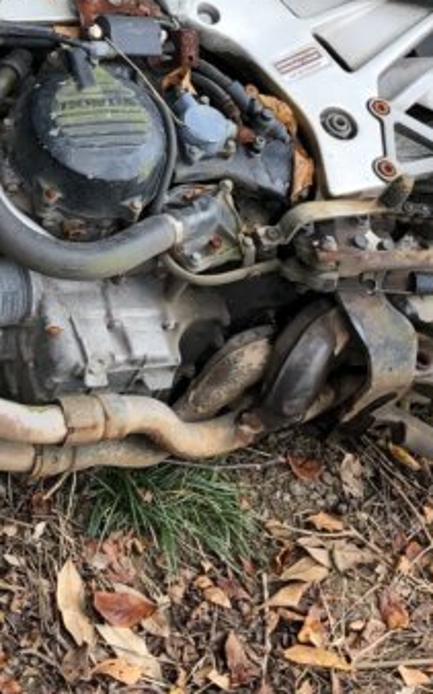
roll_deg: -4.0
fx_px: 1701
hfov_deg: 14.3
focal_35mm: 90
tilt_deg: -30.4
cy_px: 37
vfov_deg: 22.4
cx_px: -2
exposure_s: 1/120
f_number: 1.8
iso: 25
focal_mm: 4
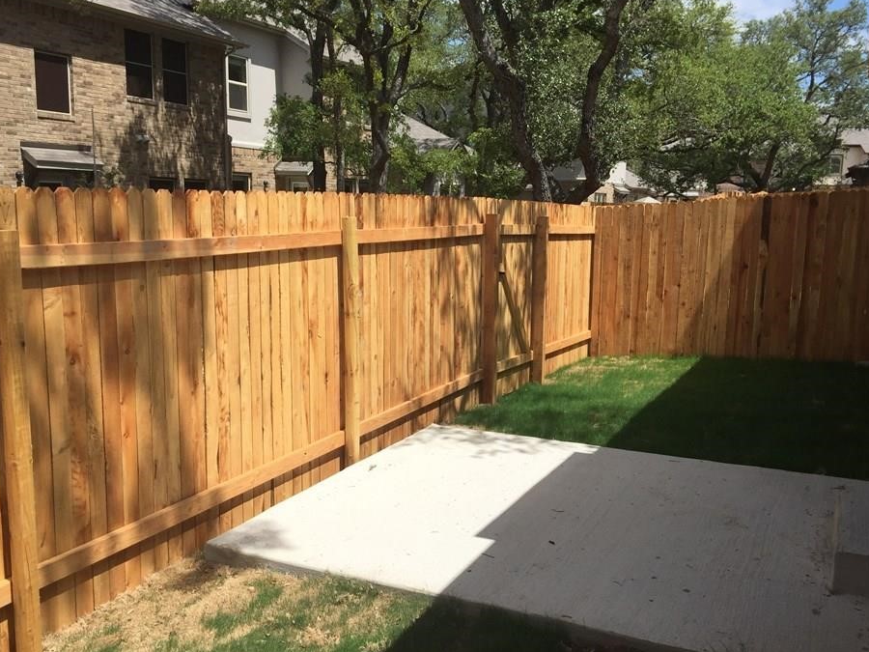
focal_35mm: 33
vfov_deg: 42.9
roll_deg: -2.8
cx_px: 433
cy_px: 347
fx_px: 828
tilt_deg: -10.3
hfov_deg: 55.4
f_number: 2.2
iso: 32
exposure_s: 1/2326
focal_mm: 4.15
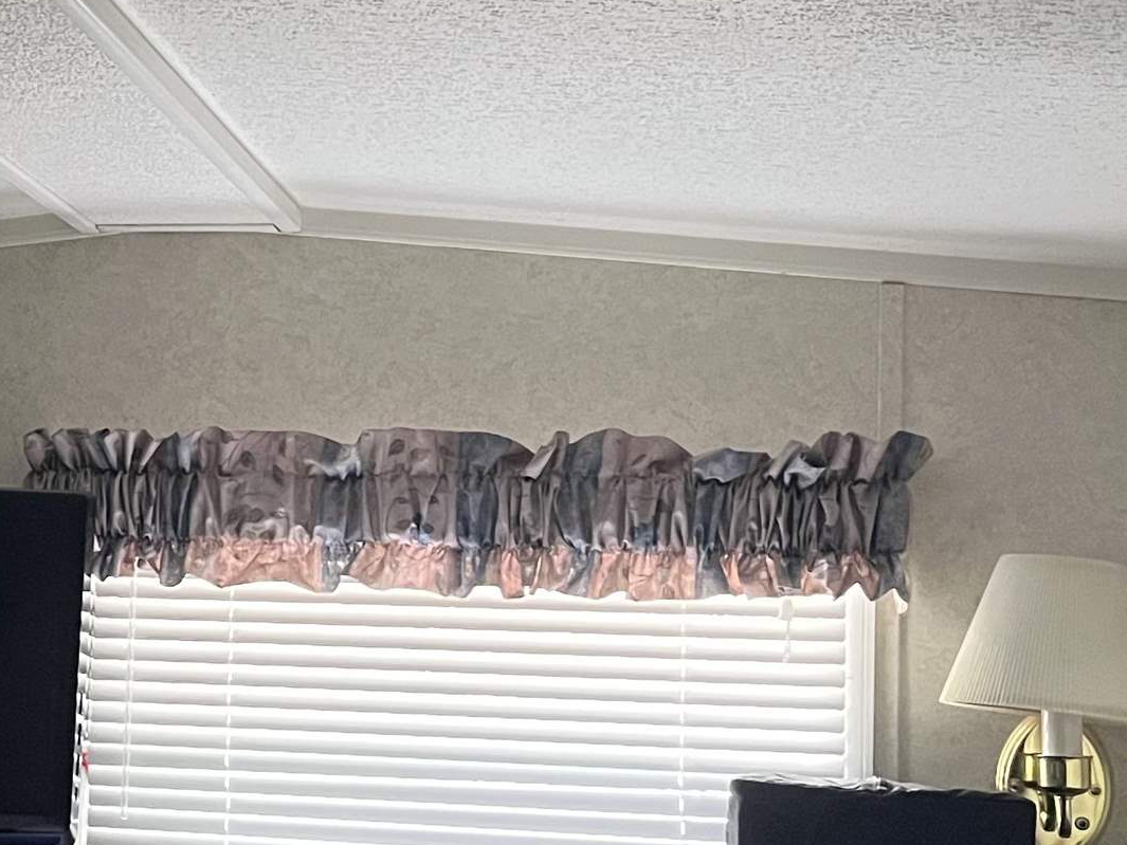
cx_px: -91
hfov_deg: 24.4
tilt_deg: +5.0
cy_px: 460
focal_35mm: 75
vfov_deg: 19.6
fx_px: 2442
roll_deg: -2.6
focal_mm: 5.1
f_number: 1.6
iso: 500
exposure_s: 1/57
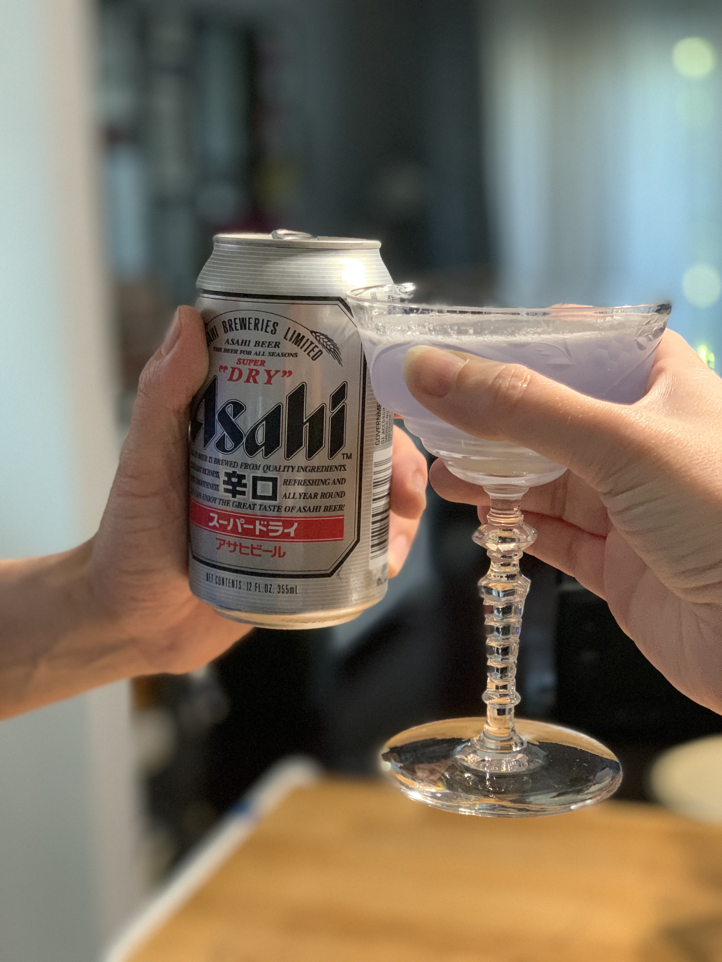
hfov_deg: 28.0
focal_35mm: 52
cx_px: 361
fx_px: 1446
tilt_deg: -10.6
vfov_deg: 36.8
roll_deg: +1.6
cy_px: 481
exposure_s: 1/60
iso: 400
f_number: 2.4
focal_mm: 6
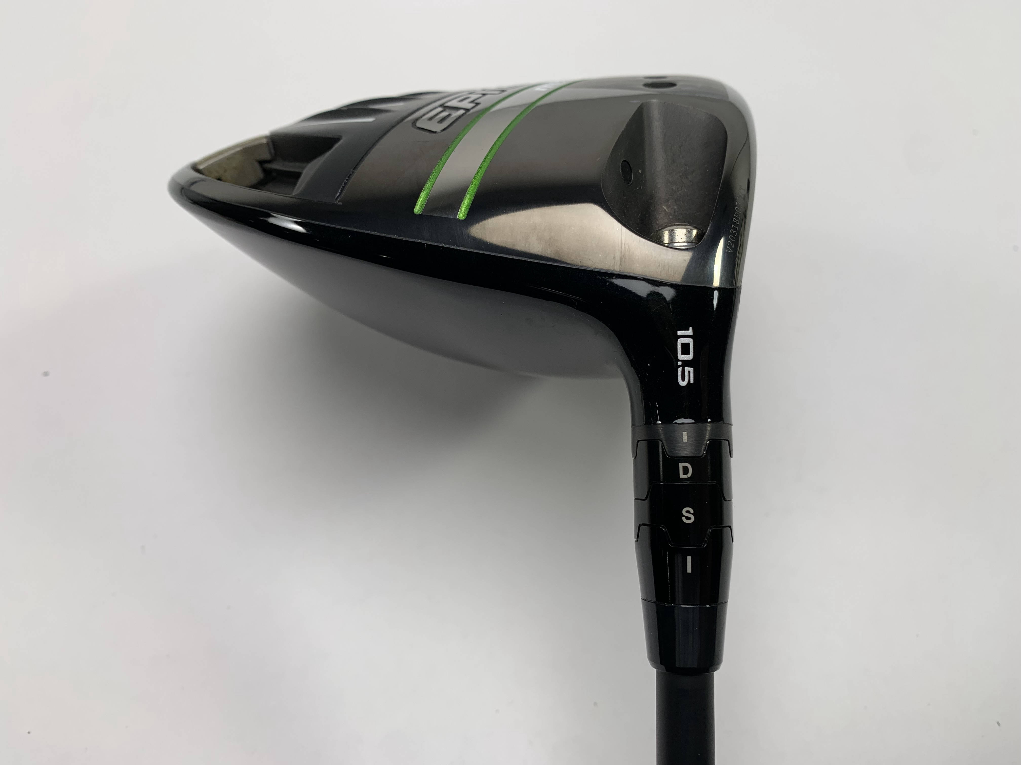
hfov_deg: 67.3
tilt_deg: -58.5
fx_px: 767
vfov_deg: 53.1
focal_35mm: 26
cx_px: 510
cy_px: 382
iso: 25
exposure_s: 1/245
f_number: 1.8
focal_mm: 4.25
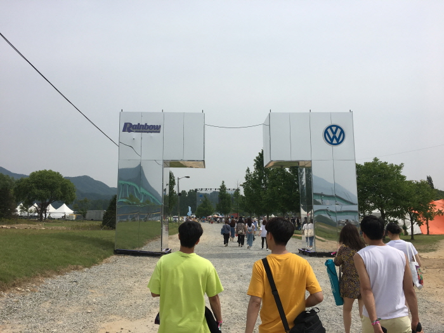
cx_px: 222
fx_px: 372
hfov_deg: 61.7
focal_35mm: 29
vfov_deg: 48.2
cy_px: 166
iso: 25
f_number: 2.2
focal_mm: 4.15
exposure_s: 1/3077
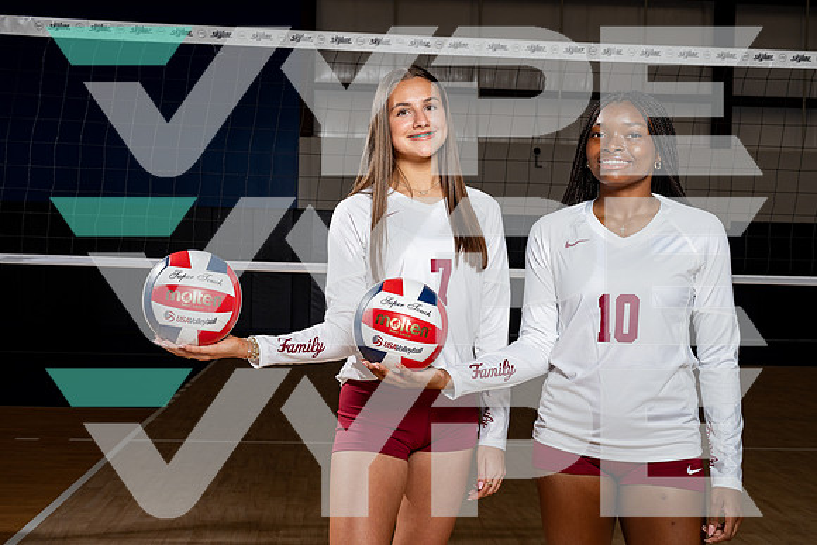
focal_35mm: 46
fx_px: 1044
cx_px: 408
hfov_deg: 42.7
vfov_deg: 29.3
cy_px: 272
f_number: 8
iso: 100
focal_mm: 46
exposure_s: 1/250
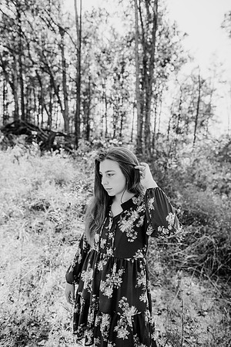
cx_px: 116
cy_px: 174
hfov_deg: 53.1
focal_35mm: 24
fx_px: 231
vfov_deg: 73.7
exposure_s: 1/800
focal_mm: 24
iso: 200
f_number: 2.8
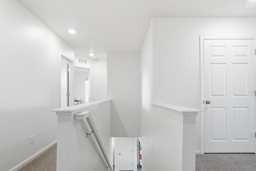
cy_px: 90
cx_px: 126
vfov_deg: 67.4
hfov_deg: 90.0
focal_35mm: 18
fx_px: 128
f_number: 8
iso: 500
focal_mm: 13
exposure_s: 1/40
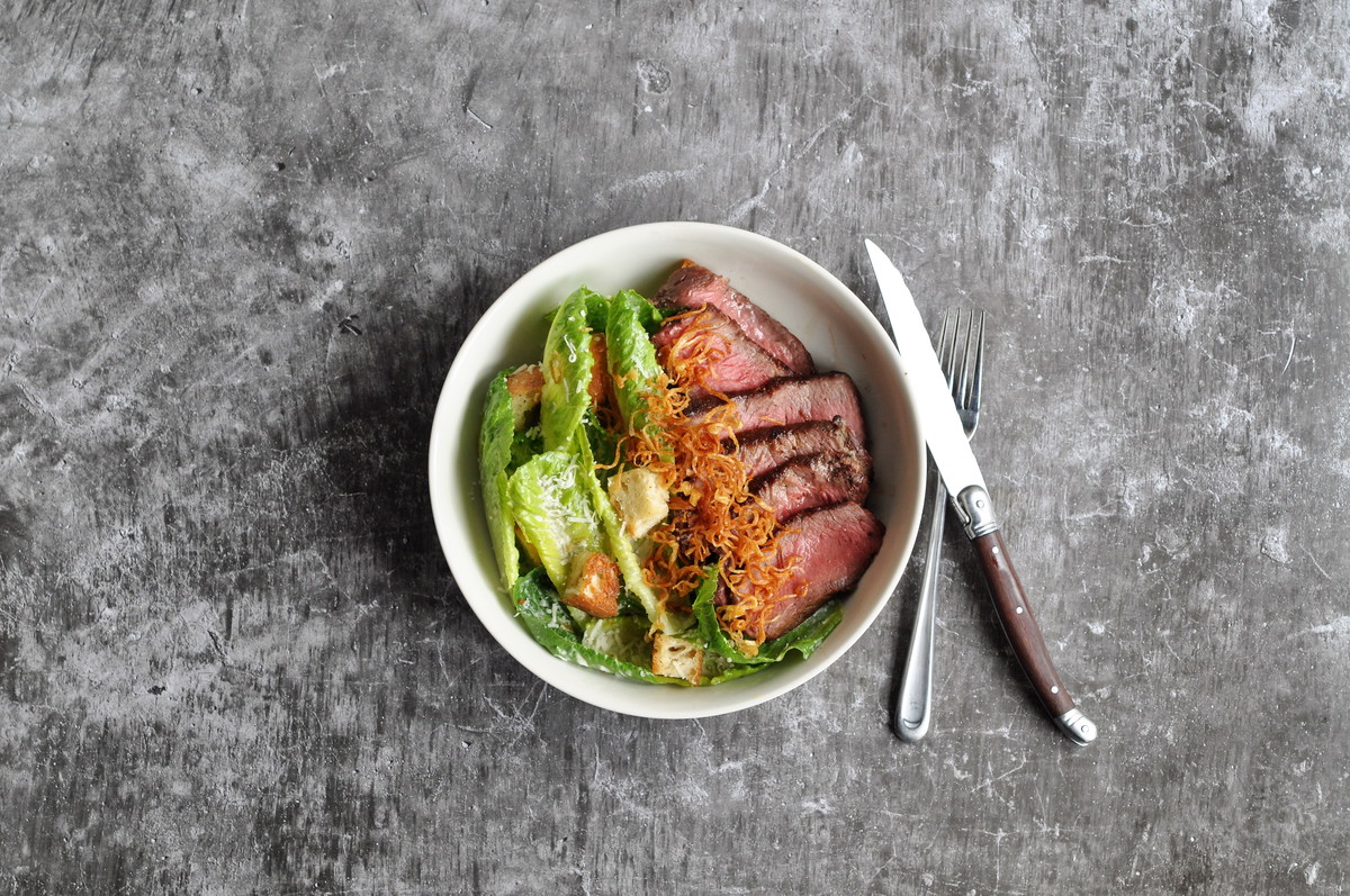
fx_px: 3371
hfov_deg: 22.6
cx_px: 675
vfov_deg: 15.2
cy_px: 448
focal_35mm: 90
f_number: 5.6
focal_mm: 60
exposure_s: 1/100
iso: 500
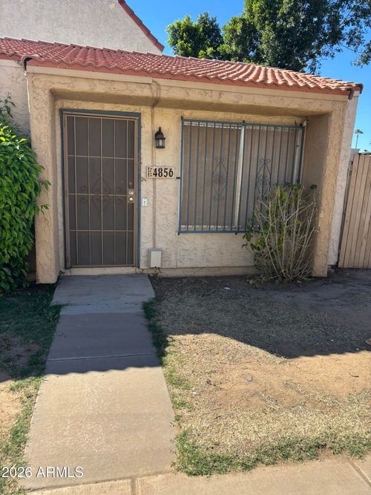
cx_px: 186
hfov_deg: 53.0
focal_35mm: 26
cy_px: 248
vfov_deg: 67.3
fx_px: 372
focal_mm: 5.96
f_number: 1.6
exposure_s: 1/1695
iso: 50
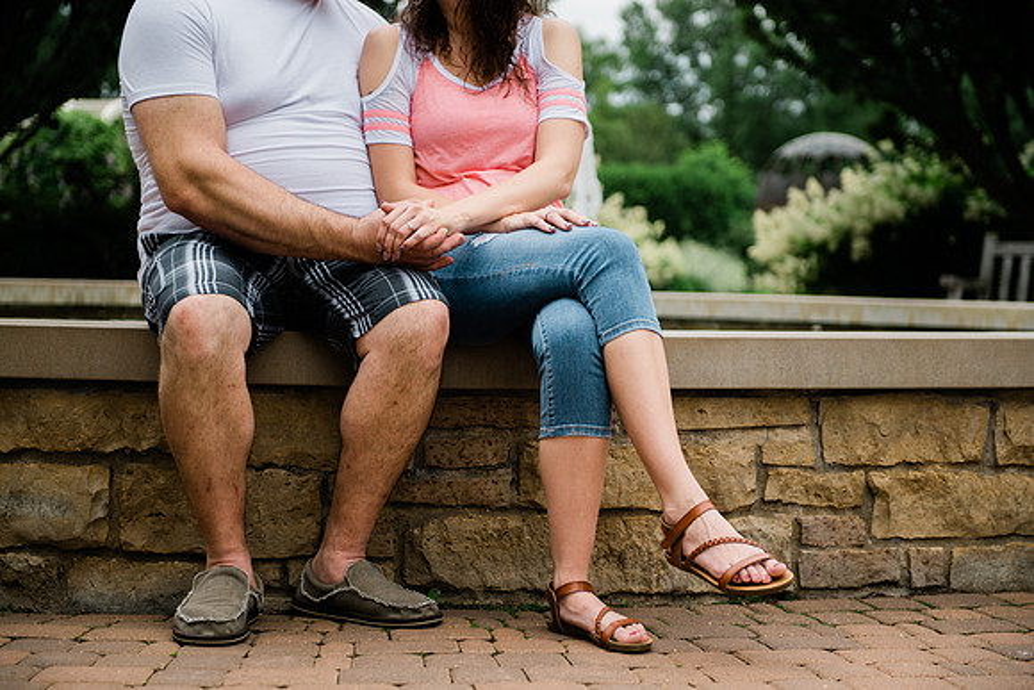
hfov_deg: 29.3
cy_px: 345
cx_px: 517
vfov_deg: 19.8
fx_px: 1980
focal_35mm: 69
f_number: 2.8
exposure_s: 1/160
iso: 200
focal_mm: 66
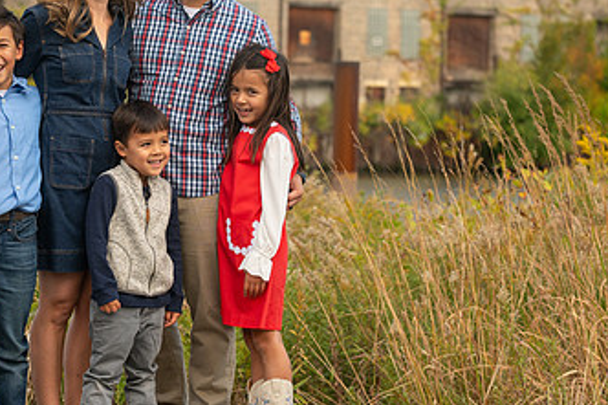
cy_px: 145
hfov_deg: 12.4
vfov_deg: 8.3
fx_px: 2802
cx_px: 183
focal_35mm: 166
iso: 400
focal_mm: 95
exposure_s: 1/640
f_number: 4
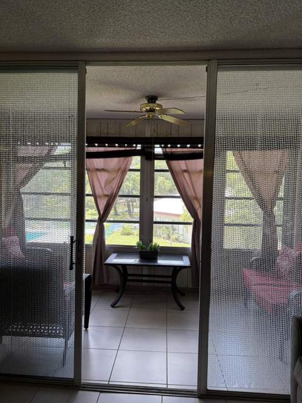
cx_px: 151
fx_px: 302
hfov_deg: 53.1
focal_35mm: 26
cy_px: 202
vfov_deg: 67.3
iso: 64
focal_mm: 5.96
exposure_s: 1/170
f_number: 1.6
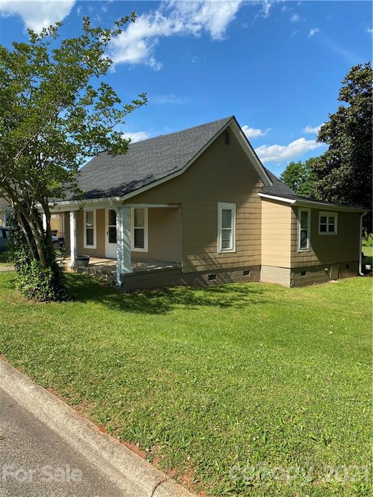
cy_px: 248
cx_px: 186
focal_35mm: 26
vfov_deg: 67.3
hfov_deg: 53.1
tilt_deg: -0.8
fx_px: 374
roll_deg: -0.5
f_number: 1.8
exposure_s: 1/1866
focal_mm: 4.25
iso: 32
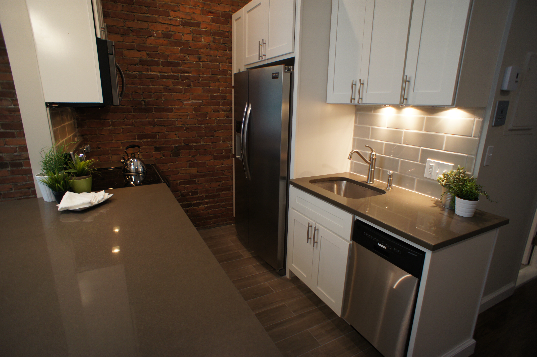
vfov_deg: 53.1
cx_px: 268
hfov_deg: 73.8
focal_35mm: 24
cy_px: 178
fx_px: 358
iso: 250
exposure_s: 1/30
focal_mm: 16
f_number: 2.8
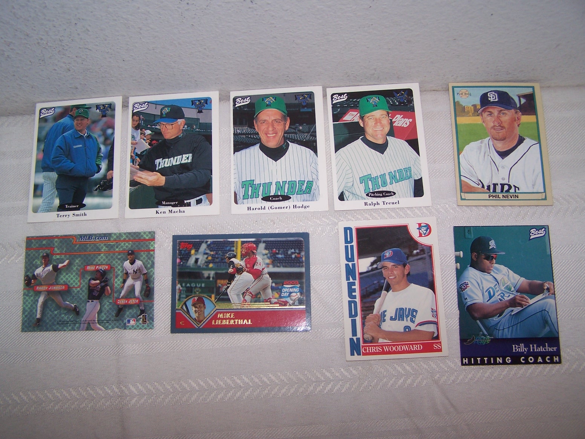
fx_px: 642
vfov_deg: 37.7
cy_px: 220
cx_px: 292
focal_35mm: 38
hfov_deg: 49.0
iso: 80
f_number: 2.8
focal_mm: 6.3
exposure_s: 1/60
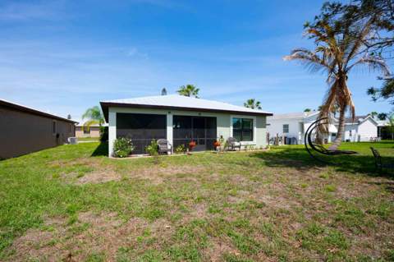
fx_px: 174
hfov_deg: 97.1
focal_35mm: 16
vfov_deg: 73.9
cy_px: 131
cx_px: 197
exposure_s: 1/125
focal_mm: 10
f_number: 11
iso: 50
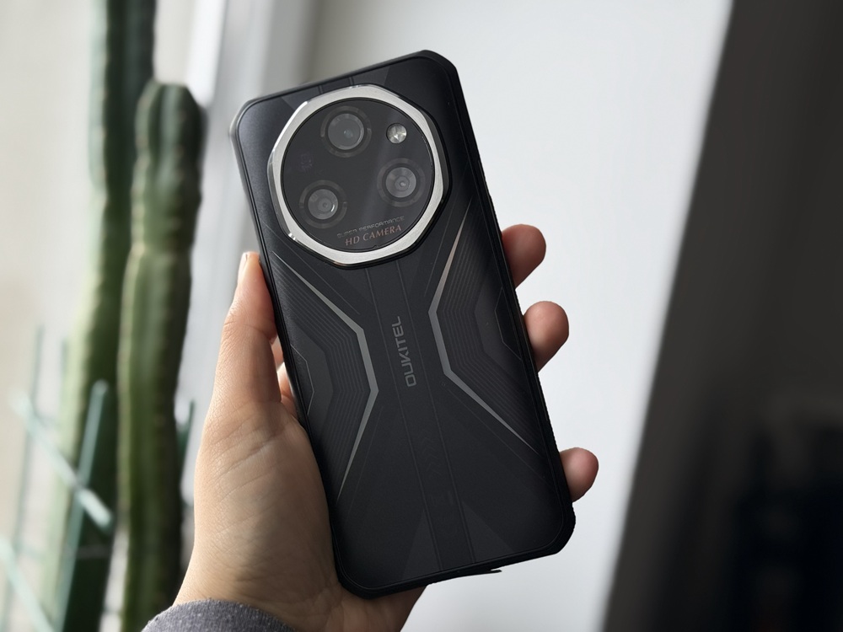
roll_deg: -9.9
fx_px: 1169
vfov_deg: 30.3
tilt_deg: -9.8
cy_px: 316
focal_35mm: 48
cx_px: 422
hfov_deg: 39.7
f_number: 1.78
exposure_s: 1/205
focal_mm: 6.76
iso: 64
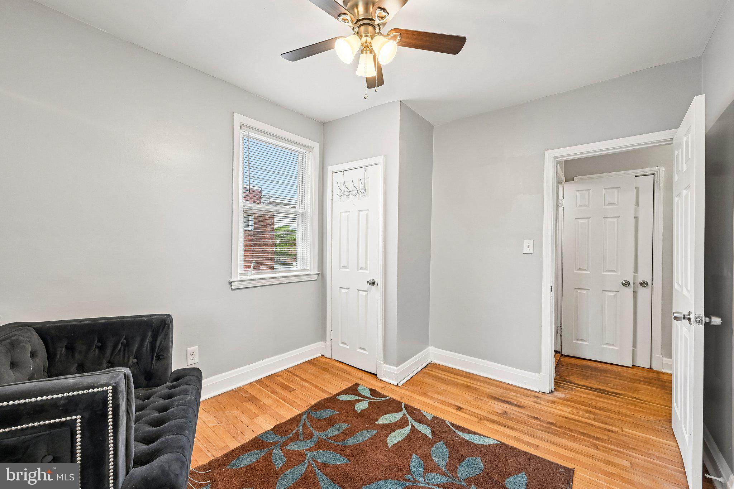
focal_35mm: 14
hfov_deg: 104.3
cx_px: 367
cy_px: 244
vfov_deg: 81.2
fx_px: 285
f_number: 8
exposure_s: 1/15
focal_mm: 14
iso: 360
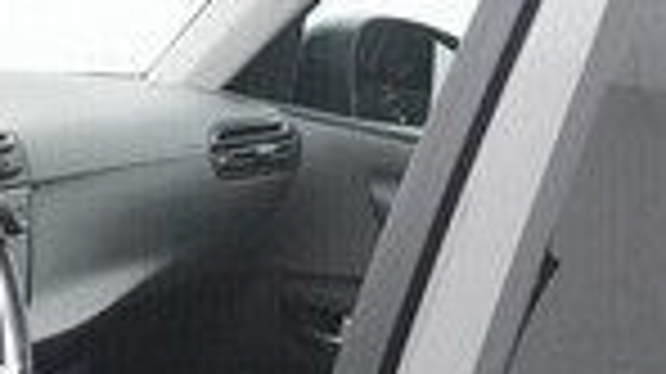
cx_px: -324
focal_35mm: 140
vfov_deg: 8.3
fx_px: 2471
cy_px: 676
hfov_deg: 14.4
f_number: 6.3
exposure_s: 1/500
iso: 6400
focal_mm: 24
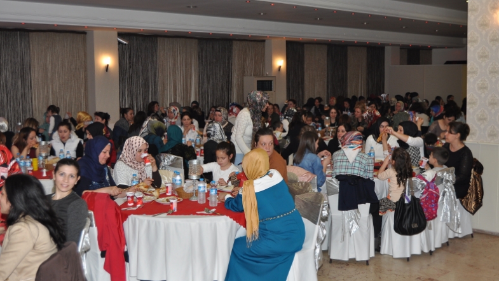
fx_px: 635
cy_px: 133
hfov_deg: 42.9
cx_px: 251
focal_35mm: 48
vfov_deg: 24.9
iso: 400
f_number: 4.2
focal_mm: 30
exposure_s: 1/60
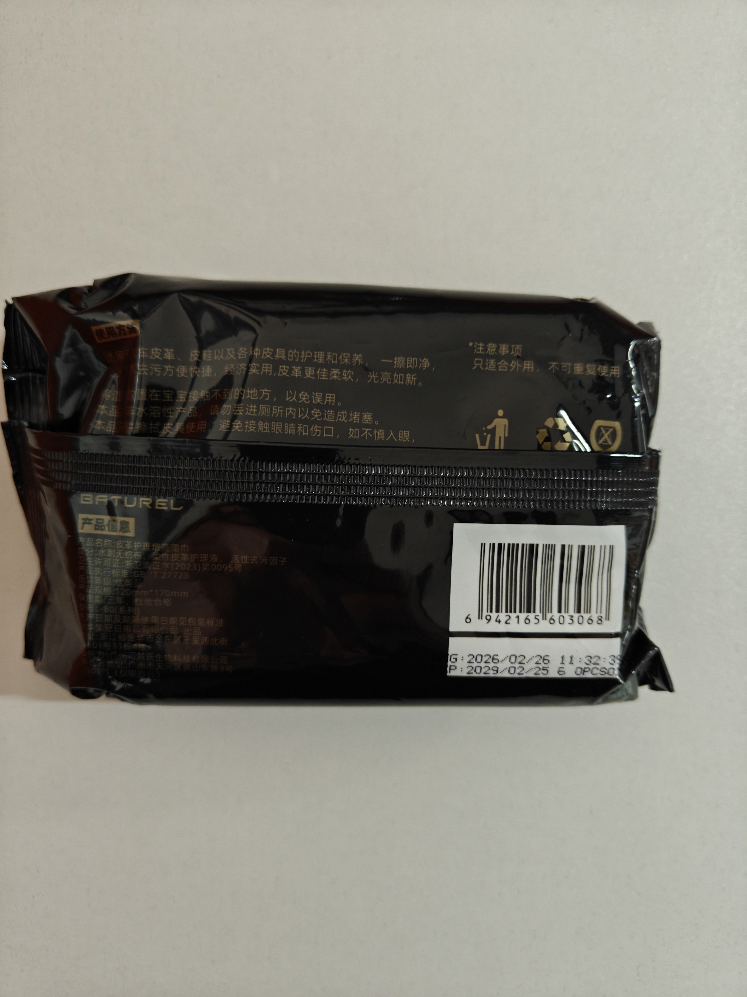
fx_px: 691
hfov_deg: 56.8
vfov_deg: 71.6
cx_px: 374
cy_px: 498
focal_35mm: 24
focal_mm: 5.59
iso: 640
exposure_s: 1/62
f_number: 1.8
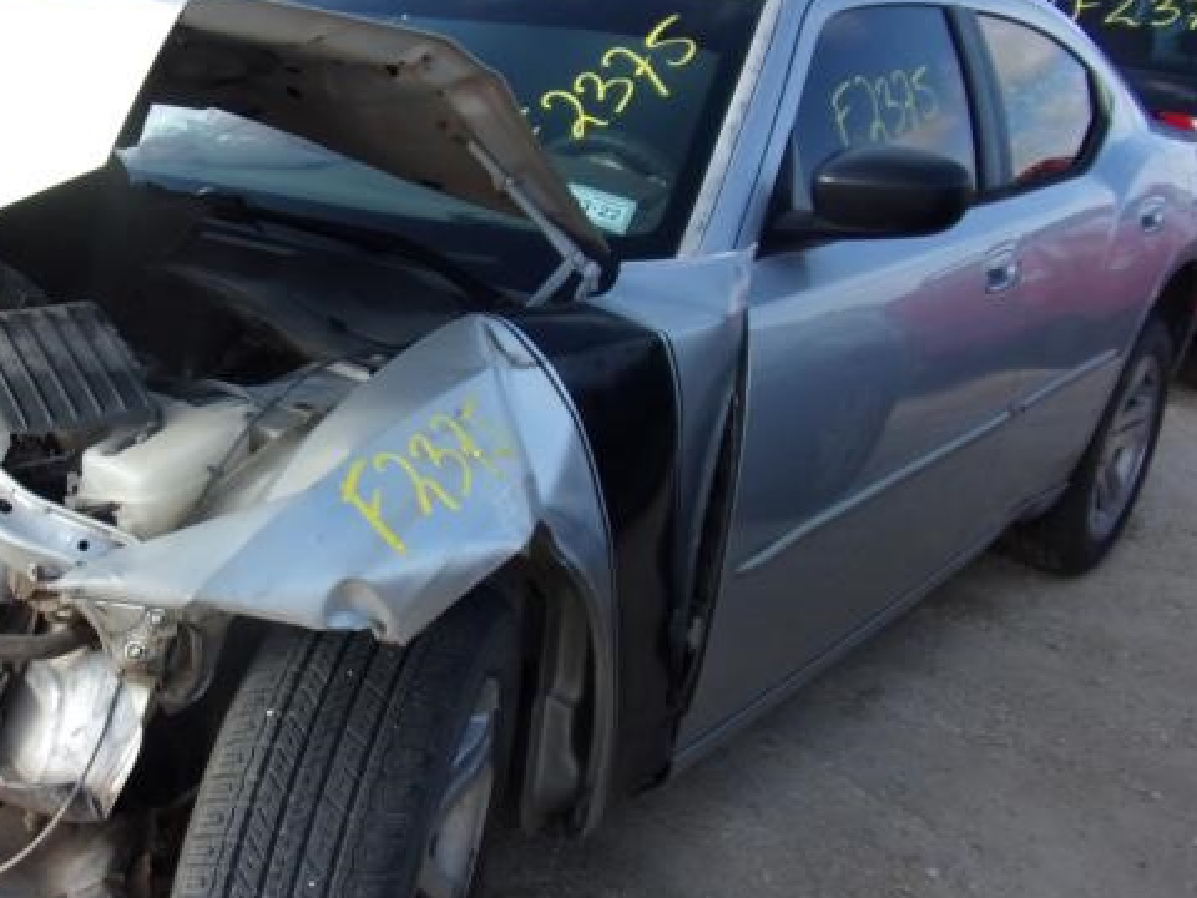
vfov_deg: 36.0
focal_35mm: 40
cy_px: 439
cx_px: 287
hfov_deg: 45.1
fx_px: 1383
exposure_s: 1/450
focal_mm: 4.3
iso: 80
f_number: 3.3
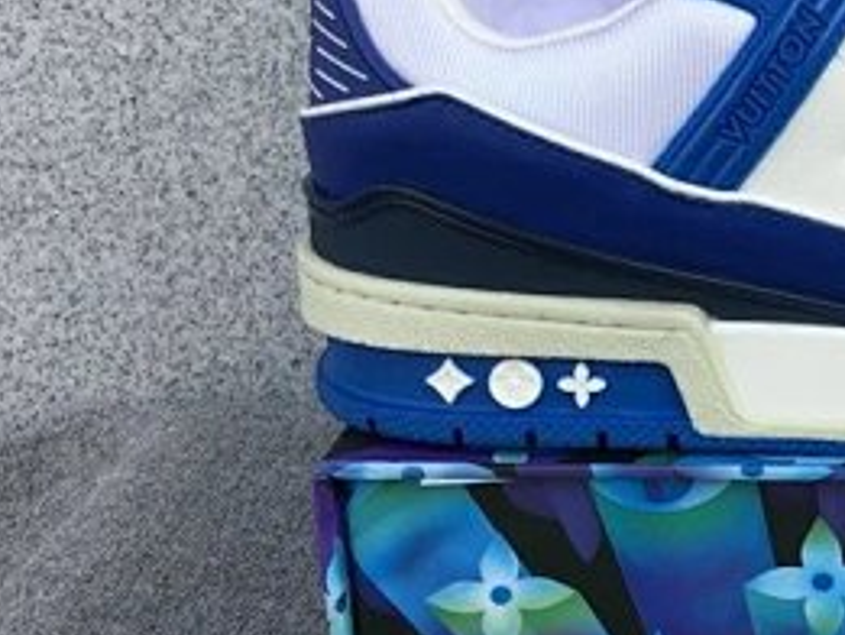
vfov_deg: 19.4
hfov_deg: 24.0
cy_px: 308
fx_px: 1856
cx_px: 932
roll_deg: +0.3
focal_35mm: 76
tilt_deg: -19.9
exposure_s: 1/326
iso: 25
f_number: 2.4
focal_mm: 3.3
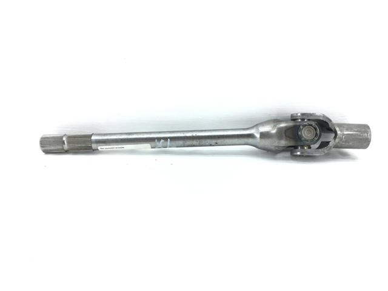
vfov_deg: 48.2
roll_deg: -1.0
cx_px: 194
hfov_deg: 61.7
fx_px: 325
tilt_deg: -20.1
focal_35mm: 29
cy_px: 146
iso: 25
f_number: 2.2
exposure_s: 1/130
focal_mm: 4.15
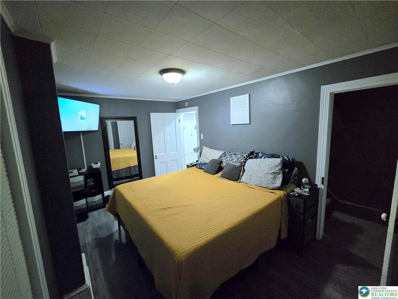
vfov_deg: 89.9
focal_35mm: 13
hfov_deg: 106.2
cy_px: 150
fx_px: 149
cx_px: 199
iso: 1250
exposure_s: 1/40
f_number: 2.2
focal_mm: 2.2
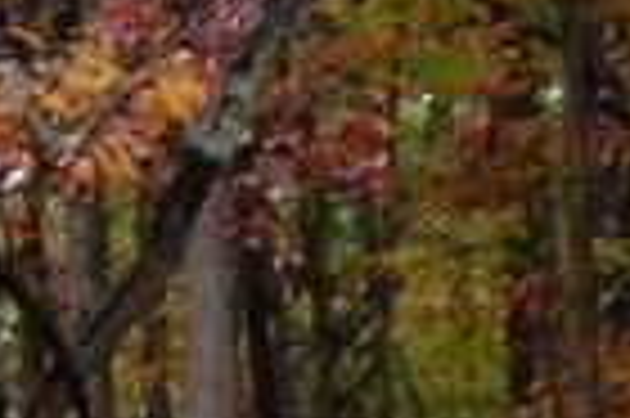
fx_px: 4213
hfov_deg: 8.5
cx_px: 416
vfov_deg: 5.3
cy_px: 1407
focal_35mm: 241
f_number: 5.6
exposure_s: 1/50
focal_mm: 22
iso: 400
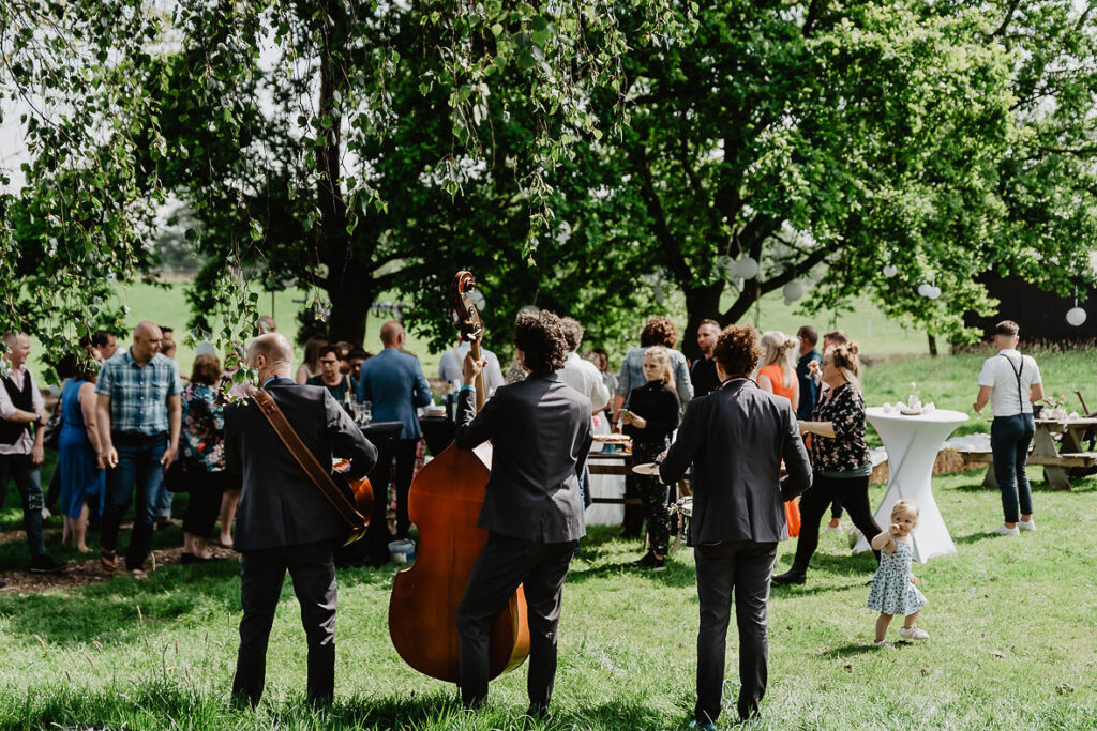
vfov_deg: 25.3
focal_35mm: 54
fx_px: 1632
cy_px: 376
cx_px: 532
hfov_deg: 37.2
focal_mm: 52
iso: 200
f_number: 2.8
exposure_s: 1/1250
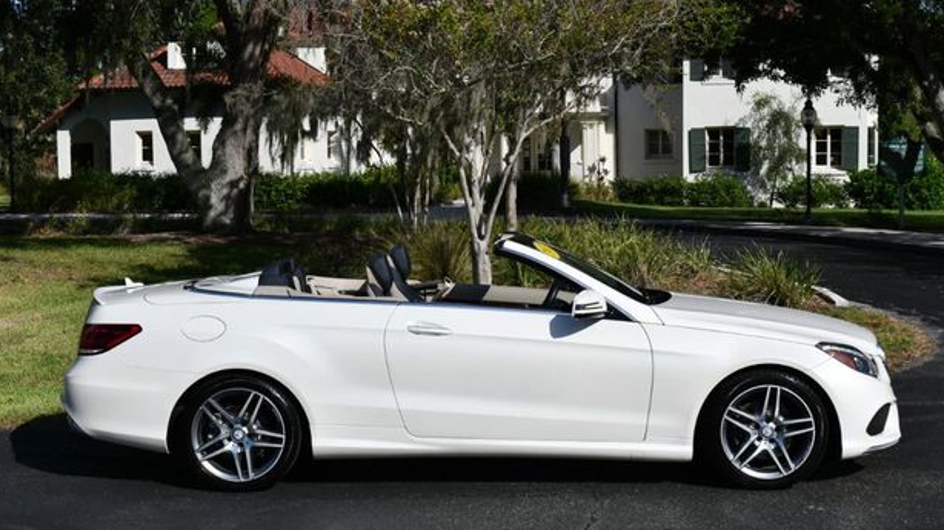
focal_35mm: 59
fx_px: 1476
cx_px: 483
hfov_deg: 35.5
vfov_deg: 20.4
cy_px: 242
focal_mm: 27
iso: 100
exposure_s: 1/400
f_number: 10
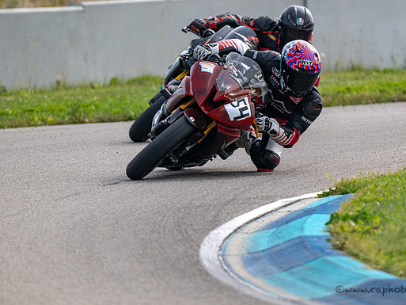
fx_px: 9491
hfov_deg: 2.5
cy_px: 116
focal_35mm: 809
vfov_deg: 1.8
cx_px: 282
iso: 400
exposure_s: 1/1250
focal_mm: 600
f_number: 6.3
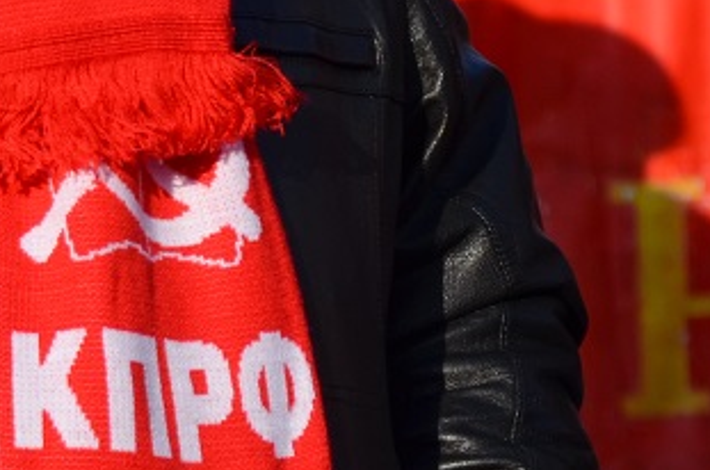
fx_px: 14749
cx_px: 439
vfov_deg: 1.8
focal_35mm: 749
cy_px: -607
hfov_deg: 2.8
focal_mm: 105
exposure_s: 1/800
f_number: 7.1
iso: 200
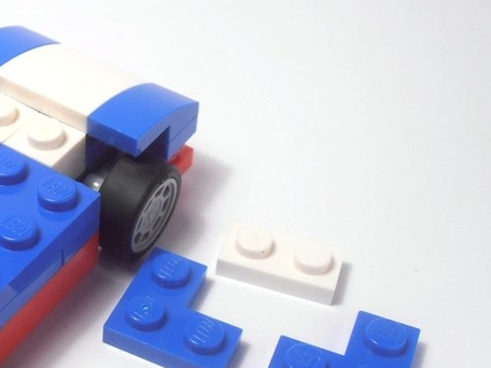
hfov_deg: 25.8
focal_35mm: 73
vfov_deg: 20.1
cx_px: 51
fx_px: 1035
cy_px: 261
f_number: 3.9
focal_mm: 6.61
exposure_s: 1/50
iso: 80
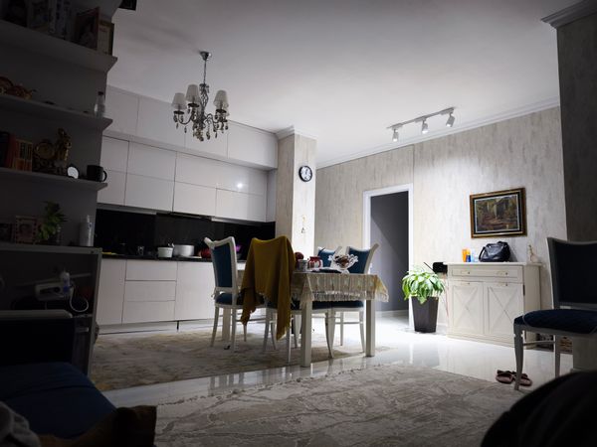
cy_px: 224
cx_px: 298
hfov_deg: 73.9
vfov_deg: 58.9
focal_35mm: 23
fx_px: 397
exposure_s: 1/60
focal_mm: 6.57
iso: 250
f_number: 1.6
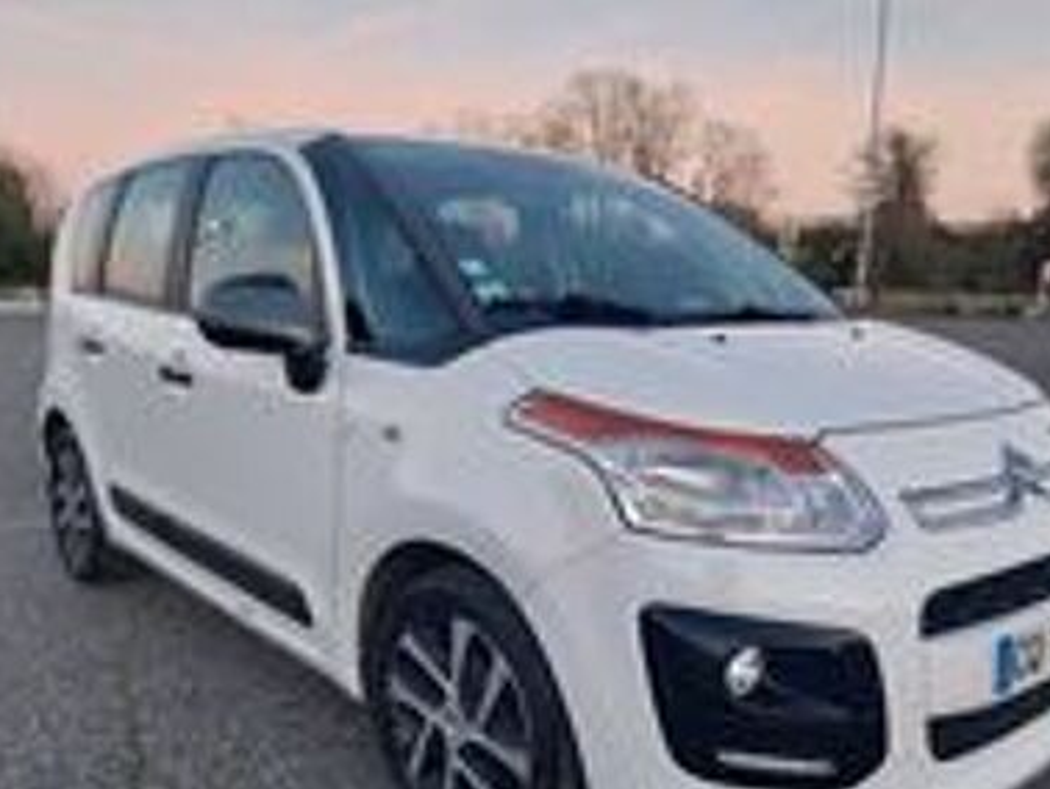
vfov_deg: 42.7
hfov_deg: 55.2
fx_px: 1002
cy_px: 495
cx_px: 592
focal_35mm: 33
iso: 50
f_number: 1.8
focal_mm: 4
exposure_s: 1/50
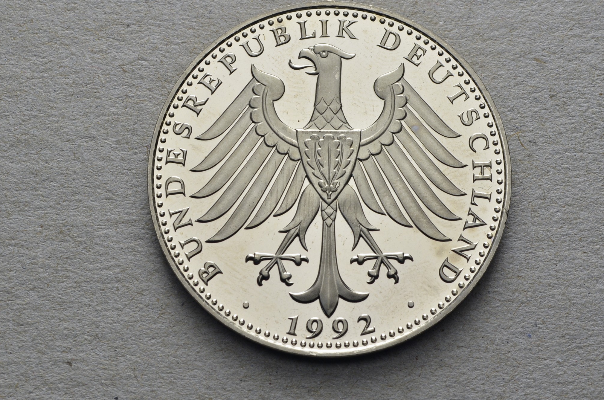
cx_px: 331
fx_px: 1685
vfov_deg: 13.5
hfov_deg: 20.3
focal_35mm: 101
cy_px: 193
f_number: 14
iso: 400
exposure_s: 1/250
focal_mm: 55
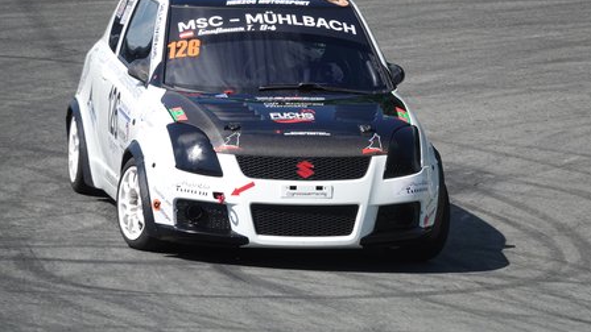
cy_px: 141
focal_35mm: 337
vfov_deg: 3.6
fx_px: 5281
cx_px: 296
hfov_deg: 6.4
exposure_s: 1/800
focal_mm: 117.29
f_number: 4
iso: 100
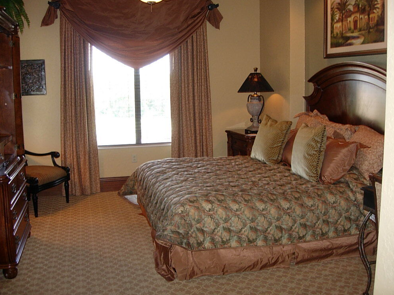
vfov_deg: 36.8
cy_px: 149
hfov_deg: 47.9
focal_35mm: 39
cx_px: 197
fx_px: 444
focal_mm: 7.8
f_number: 2.8
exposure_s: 1/34.8
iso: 86
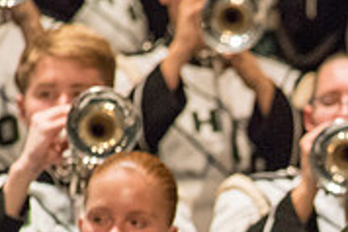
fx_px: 18865
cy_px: 313
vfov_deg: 0.7
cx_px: 481
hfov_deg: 1.1
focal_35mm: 1950
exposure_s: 1/320
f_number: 5.6
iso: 4000
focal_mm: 600
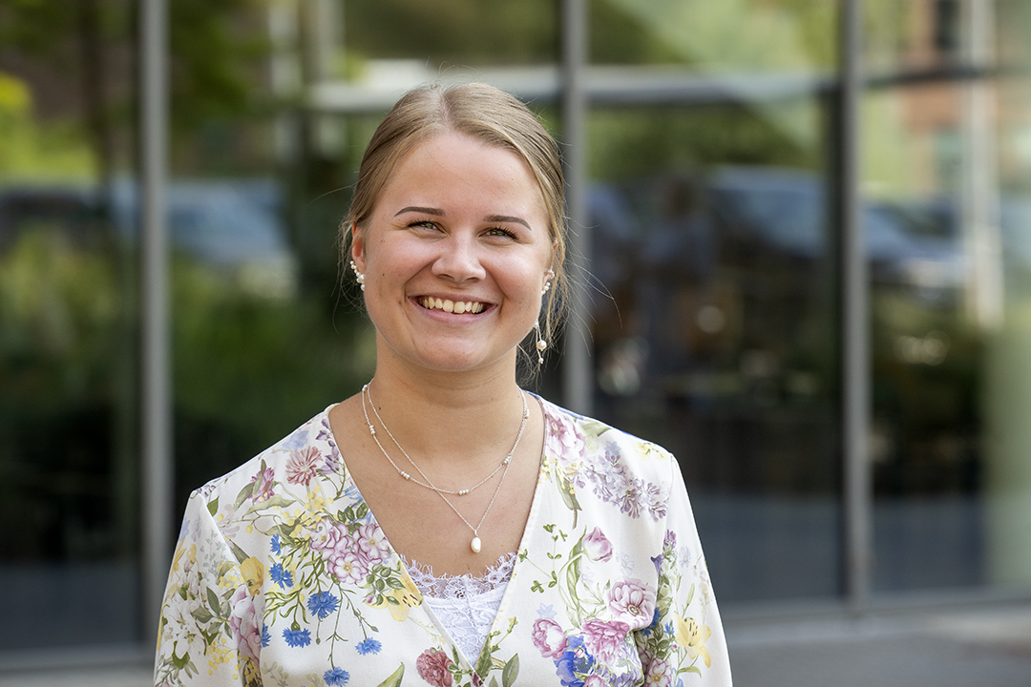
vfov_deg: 7.6
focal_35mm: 180
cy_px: 344
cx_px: 516
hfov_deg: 11.4
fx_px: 5155
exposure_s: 1/200
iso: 500
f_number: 7.1
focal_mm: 180
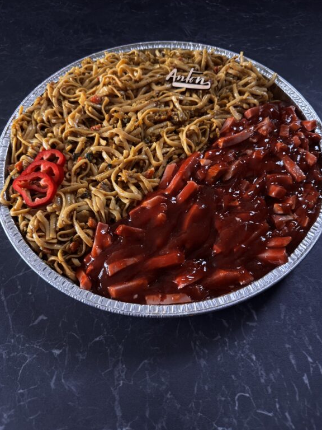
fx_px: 310
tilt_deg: -60.4
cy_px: 209
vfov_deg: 69.4
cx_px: 164
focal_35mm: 25
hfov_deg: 54.9
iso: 400
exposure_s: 1/60
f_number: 1.78
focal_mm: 6.76
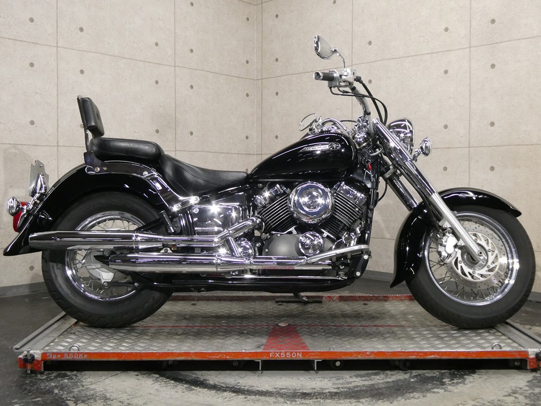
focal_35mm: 40
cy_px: 203
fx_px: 625
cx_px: 270
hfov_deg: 46.8
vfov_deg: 36.0
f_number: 3.8
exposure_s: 1/80
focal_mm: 7.2
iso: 500
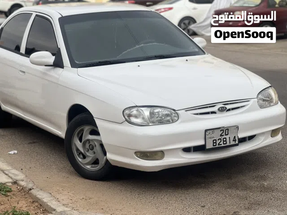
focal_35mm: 77
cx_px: 144
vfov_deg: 19.1
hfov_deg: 25.3
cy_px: 108
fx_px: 638
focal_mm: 9
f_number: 2.8
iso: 32
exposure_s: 1/423
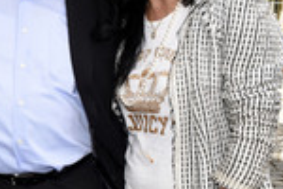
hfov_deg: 20.2
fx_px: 707
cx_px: -112
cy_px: 106
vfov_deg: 15.2
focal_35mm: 90
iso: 320
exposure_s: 1/160
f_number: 9
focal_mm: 20
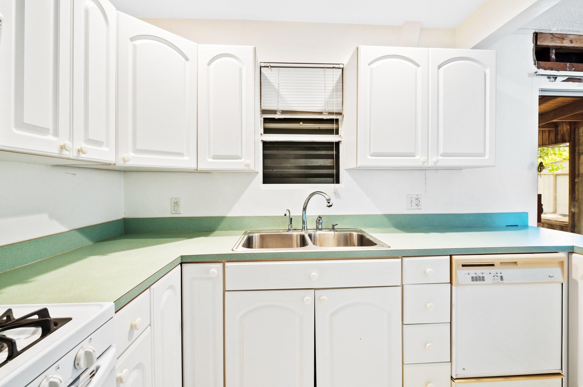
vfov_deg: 73.7
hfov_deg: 96.8
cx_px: 292
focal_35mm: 16
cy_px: 194
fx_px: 259
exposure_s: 1/2.5
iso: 200
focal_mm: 16
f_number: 8
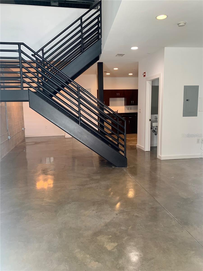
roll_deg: +1.0
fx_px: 203
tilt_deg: -8.9
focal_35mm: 26
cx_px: 102
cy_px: 136
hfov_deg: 53.1
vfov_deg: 67.3
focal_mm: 4.25
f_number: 1.8
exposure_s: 1/74
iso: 100
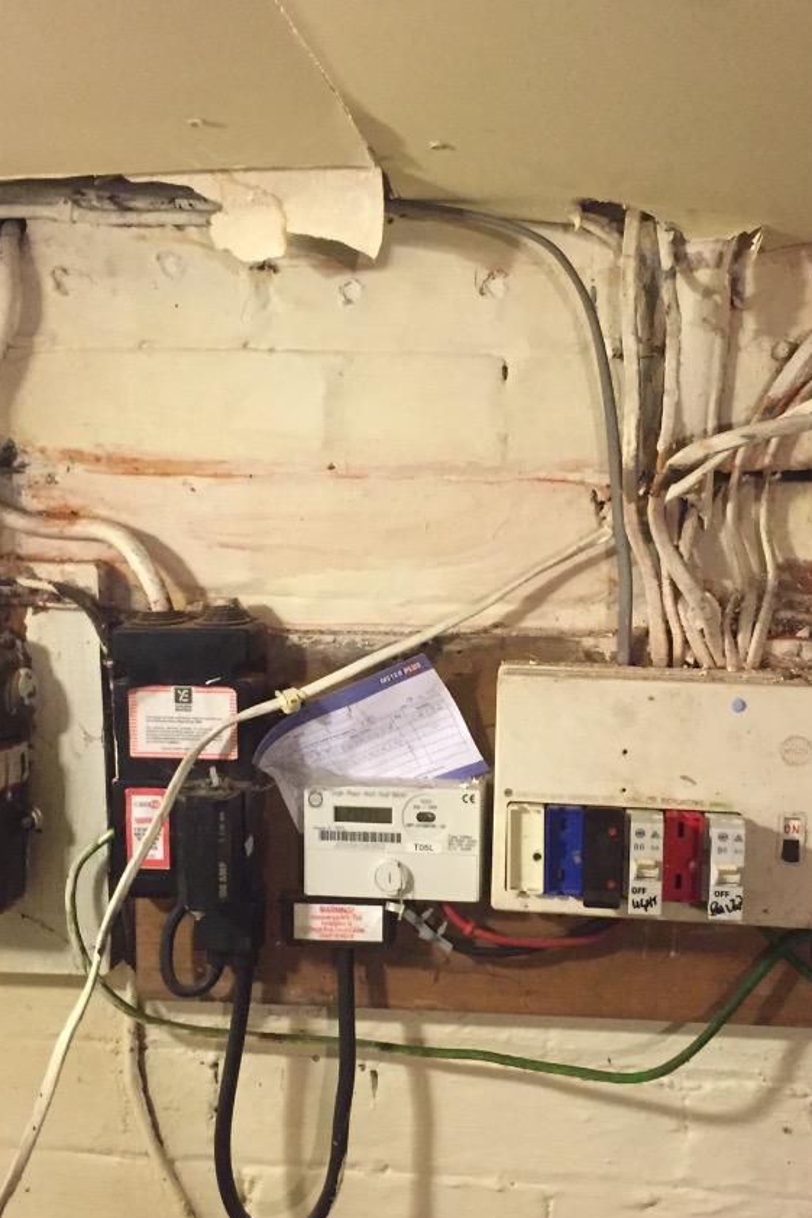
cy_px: 671
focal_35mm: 43
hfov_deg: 31.1
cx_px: 463
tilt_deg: -6.7
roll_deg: -0.8
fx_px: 1455
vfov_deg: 45.4
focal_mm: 4.15
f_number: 2.2
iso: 250
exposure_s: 1/17
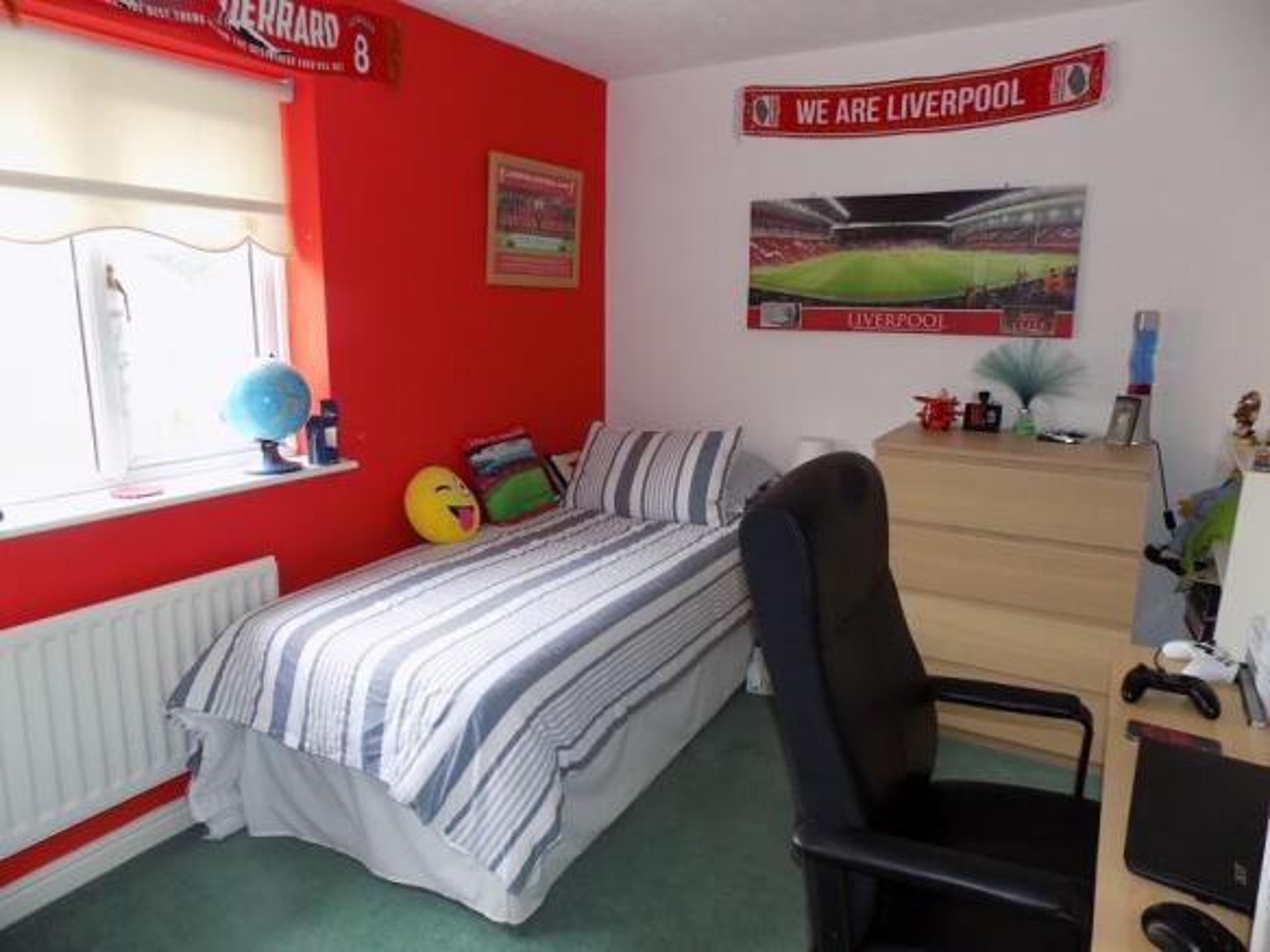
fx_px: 844
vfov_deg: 58.9
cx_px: 635
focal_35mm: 23
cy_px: 476
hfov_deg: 73.9
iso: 280
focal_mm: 4
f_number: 3.1
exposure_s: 1/30
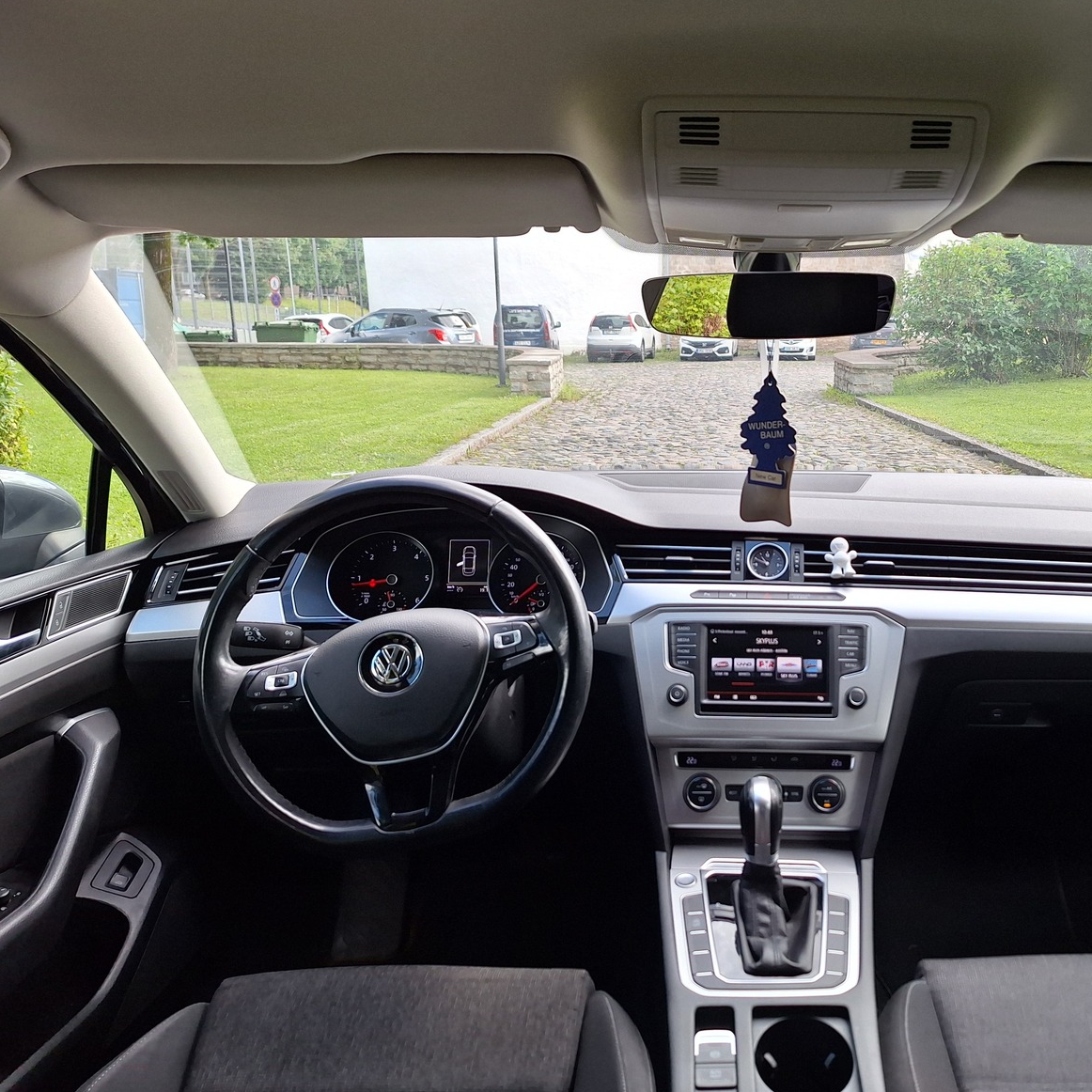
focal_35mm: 28
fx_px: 999
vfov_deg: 57.3
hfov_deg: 56.0
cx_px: 734
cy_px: 538
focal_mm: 5.54
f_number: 1.8
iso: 40
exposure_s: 1/322
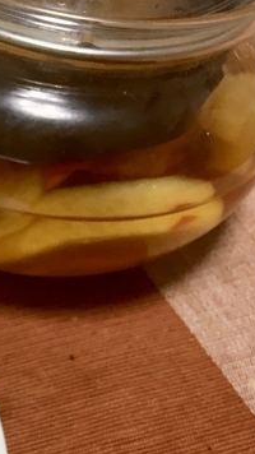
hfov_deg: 15.1
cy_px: 342
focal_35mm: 71
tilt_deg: -51.2
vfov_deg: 29.3
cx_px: -180
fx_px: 854
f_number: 2.2
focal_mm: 4.15
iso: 64
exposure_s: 1/30
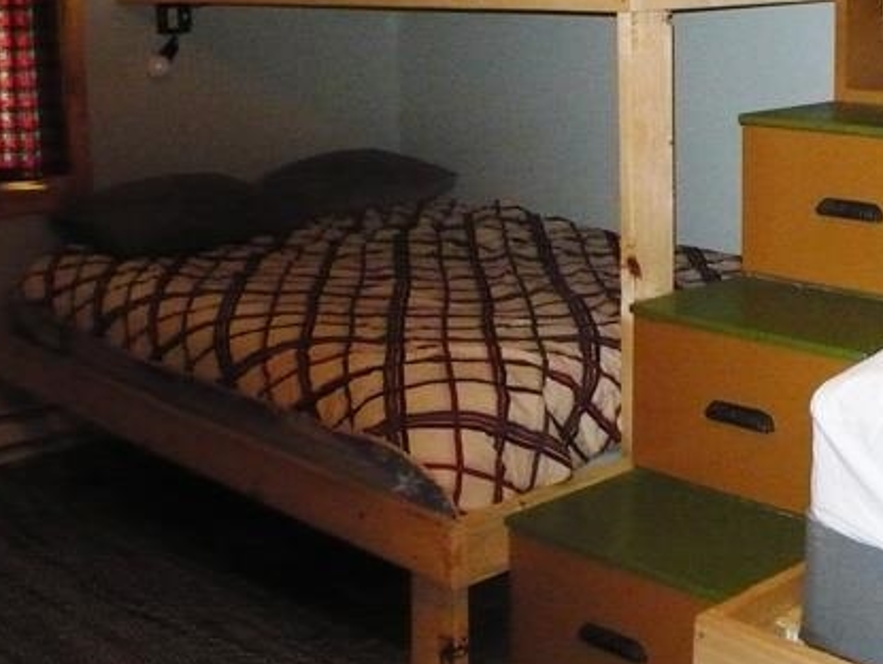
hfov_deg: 33.7
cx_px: 485
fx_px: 1455
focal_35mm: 57
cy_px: 264
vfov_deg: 25.6
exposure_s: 1/30
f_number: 2.8
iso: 640
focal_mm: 6.1
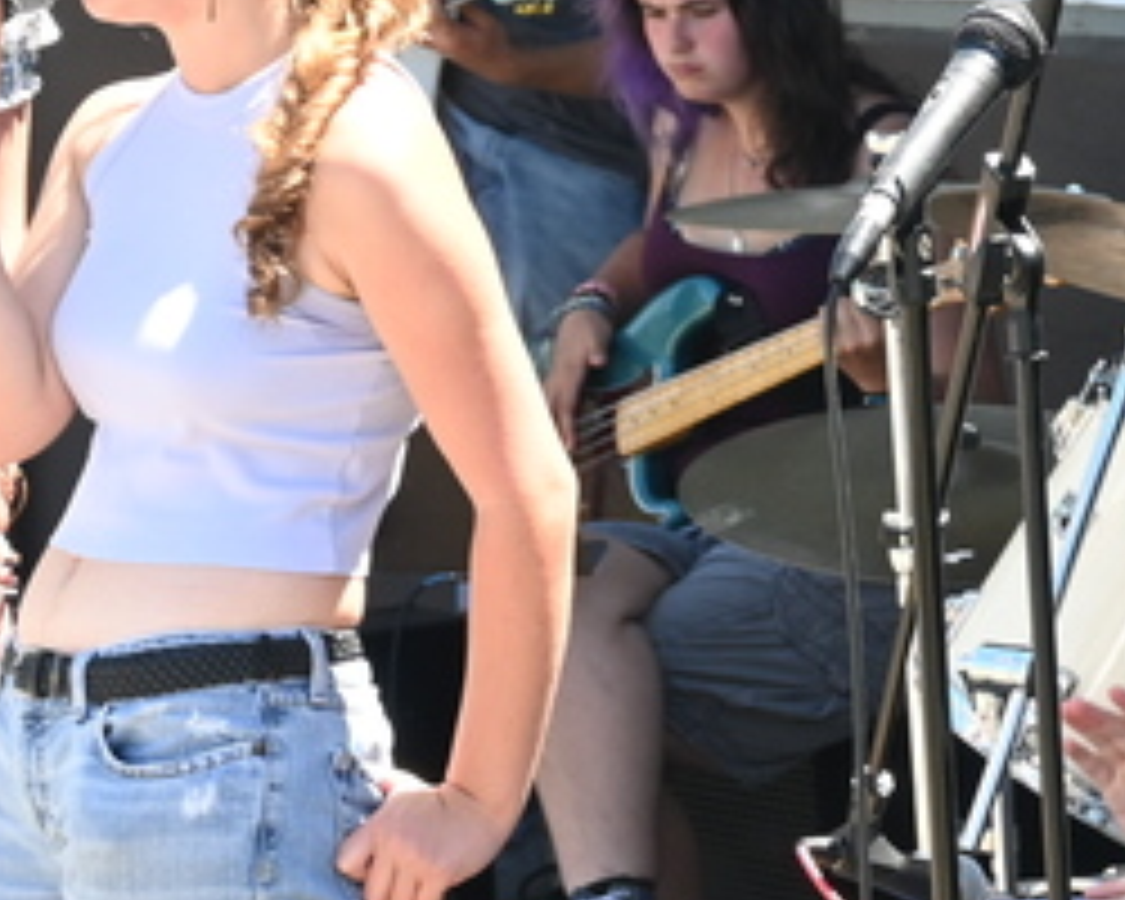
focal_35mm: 219
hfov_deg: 8.7
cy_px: 515
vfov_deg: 7.1
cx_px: 1516
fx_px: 7292
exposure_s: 1/250
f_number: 5.6
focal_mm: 38
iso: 320
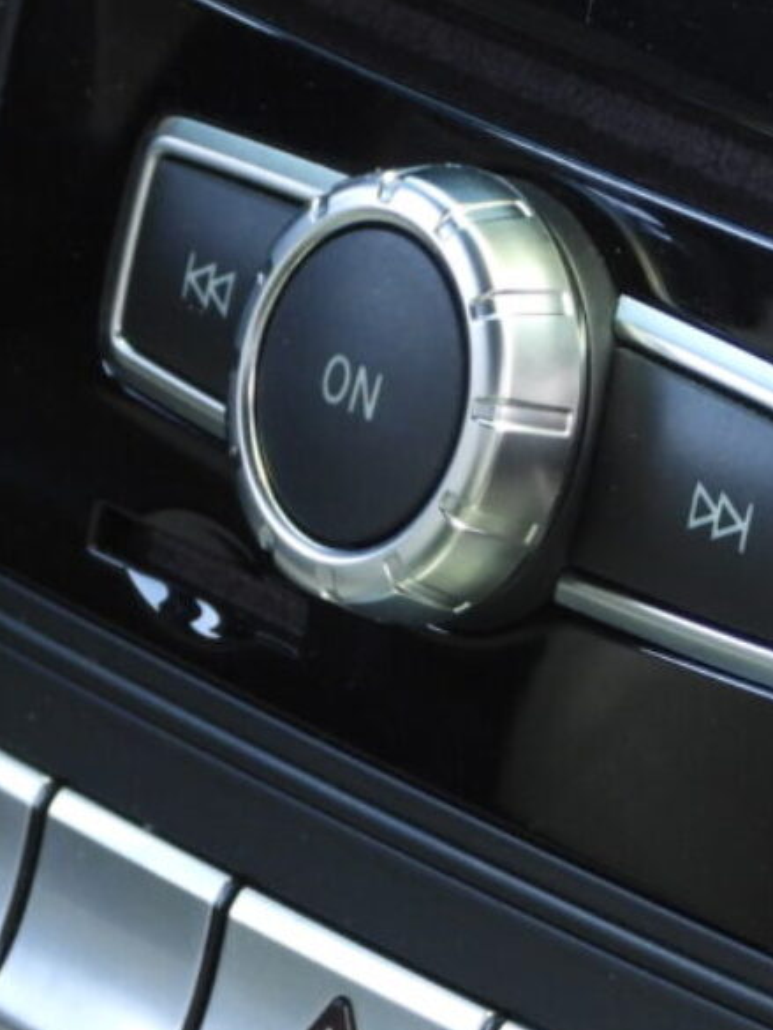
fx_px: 11816
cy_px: 847
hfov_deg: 3.7
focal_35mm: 397
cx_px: 467
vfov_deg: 5.0
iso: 250
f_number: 4
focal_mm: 26.1
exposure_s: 1/60
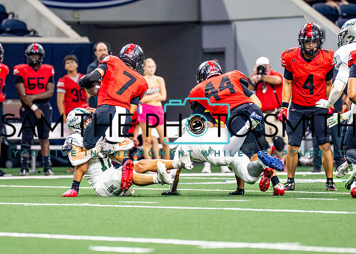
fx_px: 4200
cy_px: 120
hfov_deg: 4.9
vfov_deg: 3.5
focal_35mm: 415
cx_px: 156
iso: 5000
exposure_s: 1/1600
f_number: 2.8
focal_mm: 200
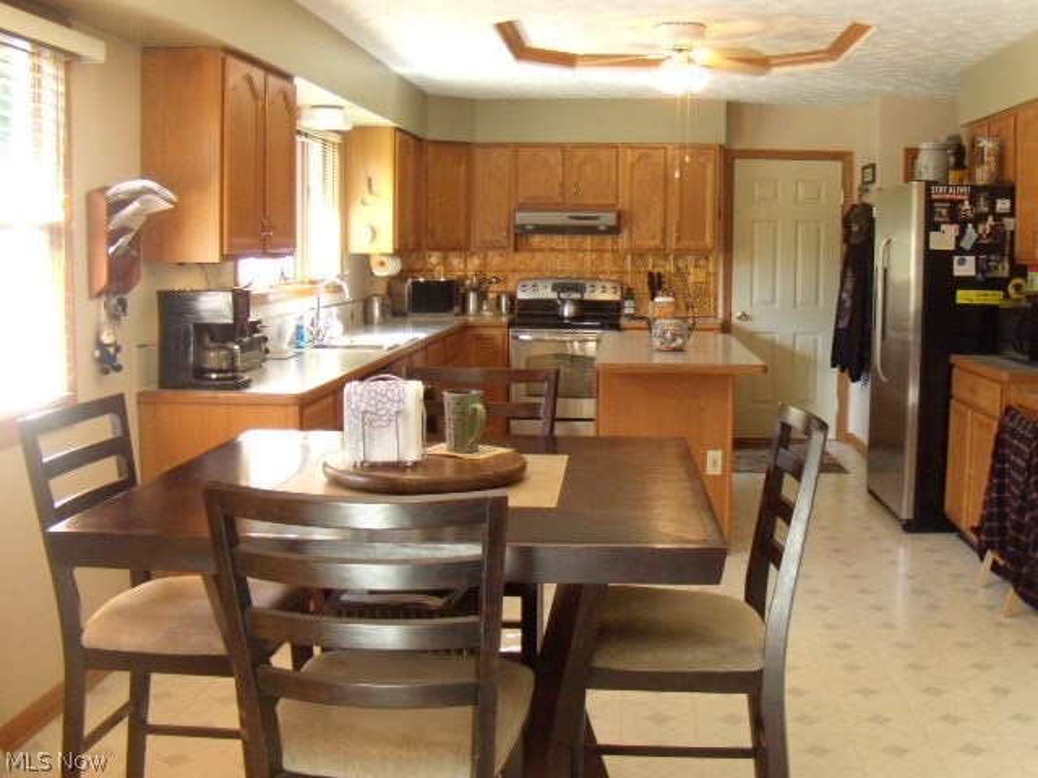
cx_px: 519
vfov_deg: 39.7
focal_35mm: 36
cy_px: 389
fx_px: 1080
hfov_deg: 51.4
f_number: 3.6
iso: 400
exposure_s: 1/40
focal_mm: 6.4
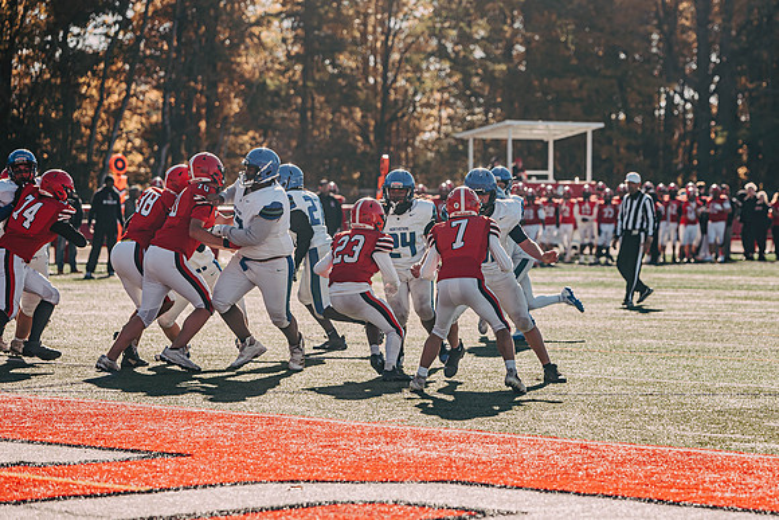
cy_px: 260
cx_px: 479
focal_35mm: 148
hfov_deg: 13.9
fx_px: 3192
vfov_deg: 9.3
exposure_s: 1/2000
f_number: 3.2
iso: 250
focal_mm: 120
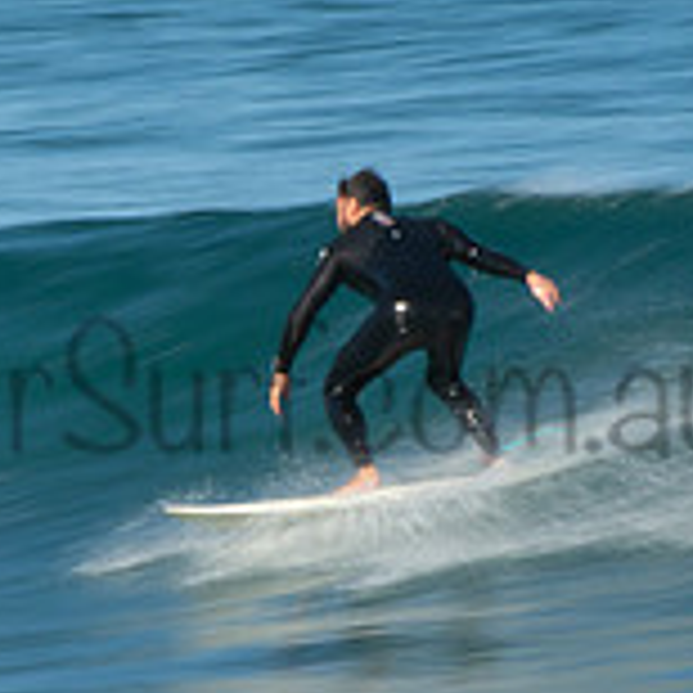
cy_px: 349
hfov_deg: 0.9
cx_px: 261
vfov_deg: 0.9
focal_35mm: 1917
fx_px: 43419
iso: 100
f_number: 25
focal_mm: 400
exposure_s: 1/25
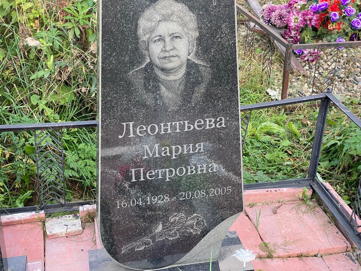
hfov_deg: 36.8
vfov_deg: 28.0
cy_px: 136
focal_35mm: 52
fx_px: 542
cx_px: 180
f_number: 2
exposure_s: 1/122
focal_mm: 6
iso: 32
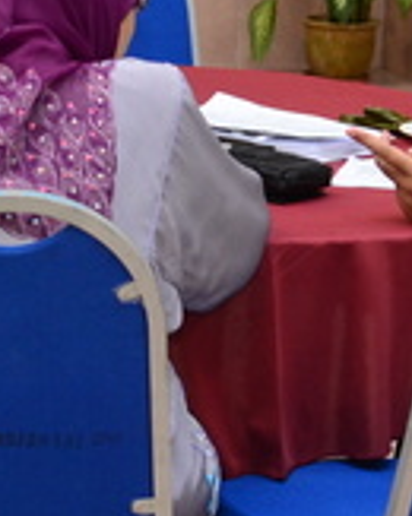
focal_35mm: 210
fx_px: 3207
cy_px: 209
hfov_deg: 7.3
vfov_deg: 9.2
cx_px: 111
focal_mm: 38
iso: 500
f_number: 4.5
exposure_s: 1/60
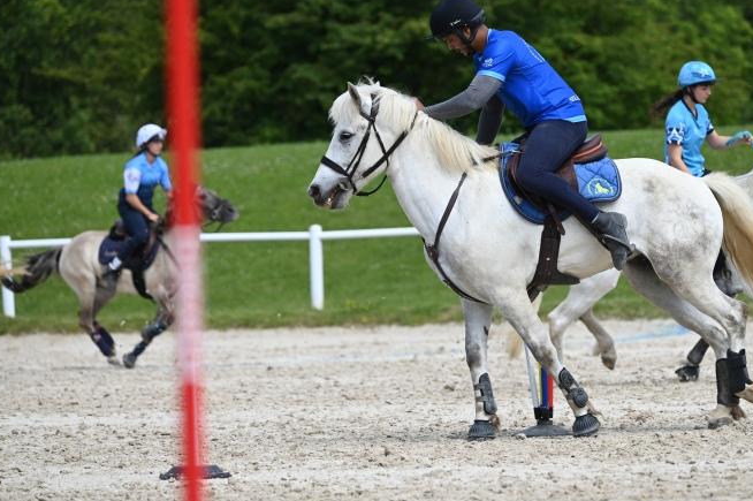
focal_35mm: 257
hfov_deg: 8.0
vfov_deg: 5.3
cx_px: 433
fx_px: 5371
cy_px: 207
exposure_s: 1/1250
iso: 320
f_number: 5.6
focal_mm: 210
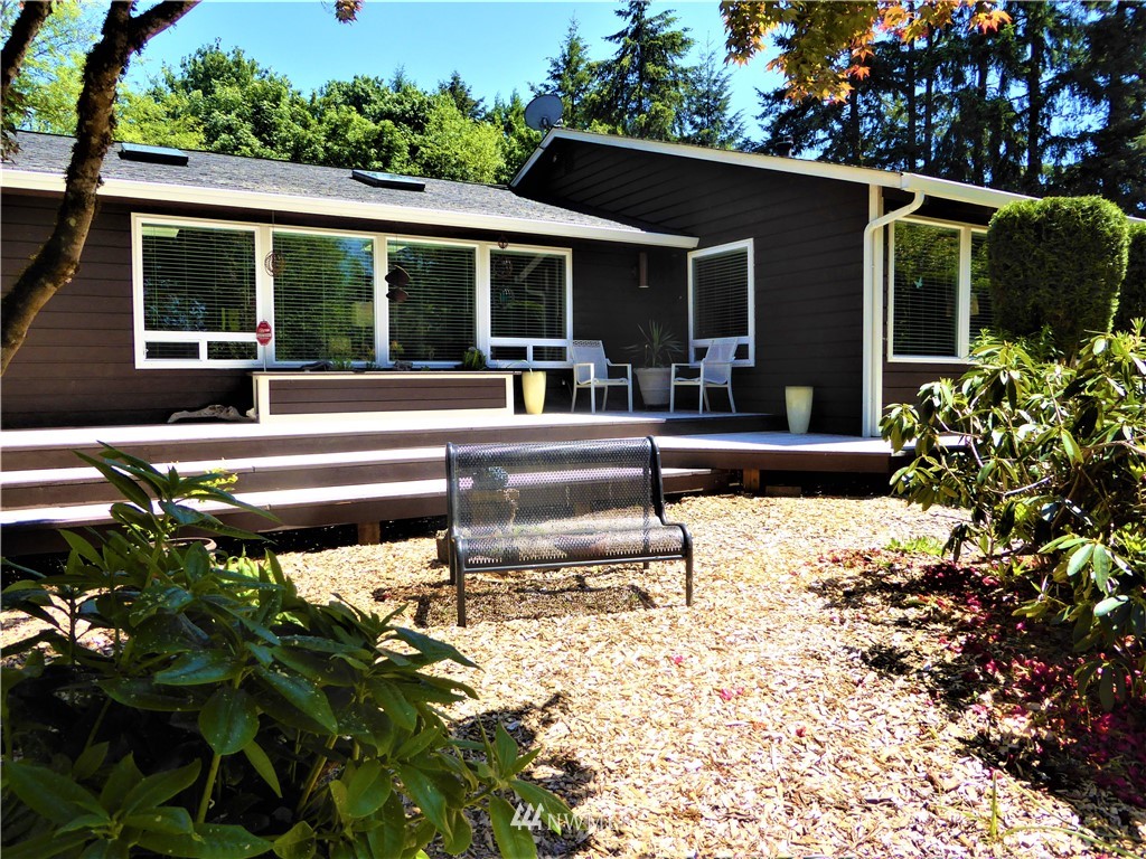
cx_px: 573
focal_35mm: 24
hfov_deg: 71.6
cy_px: 430
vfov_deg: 56.8
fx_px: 795
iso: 100
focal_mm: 4.3
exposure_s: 1/500
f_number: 3.3
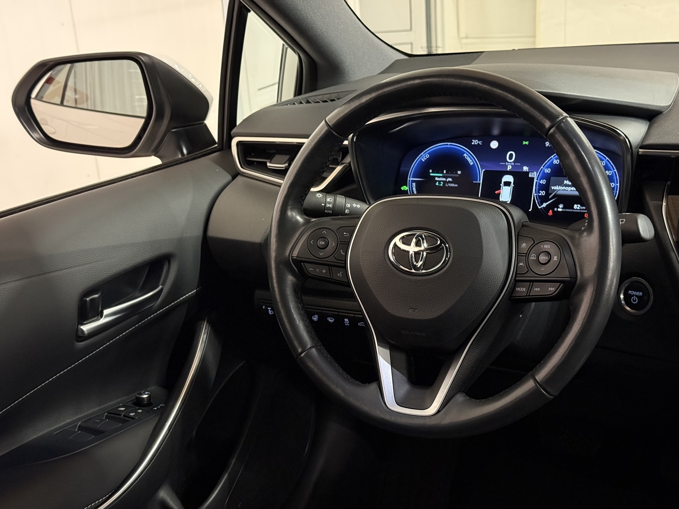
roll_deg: +4.3
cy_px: 254
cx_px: 340
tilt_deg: -18.9
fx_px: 942
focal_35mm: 48
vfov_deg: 30.3
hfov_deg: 39.7
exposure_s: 1/38
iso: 500
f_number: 1.78
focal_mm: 6.76
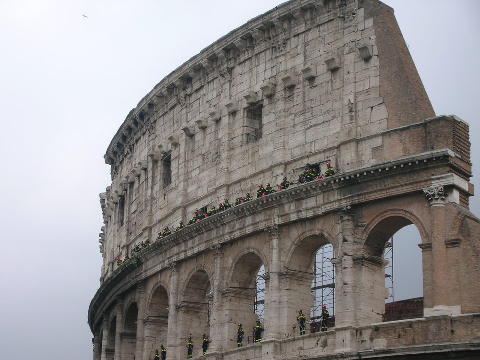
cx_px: 240
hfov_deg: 22.8
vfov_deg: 17.2
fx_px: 1193
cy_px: 180
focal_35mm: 86
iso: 50
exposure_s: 1/205
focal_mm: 14.3
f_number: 4.8
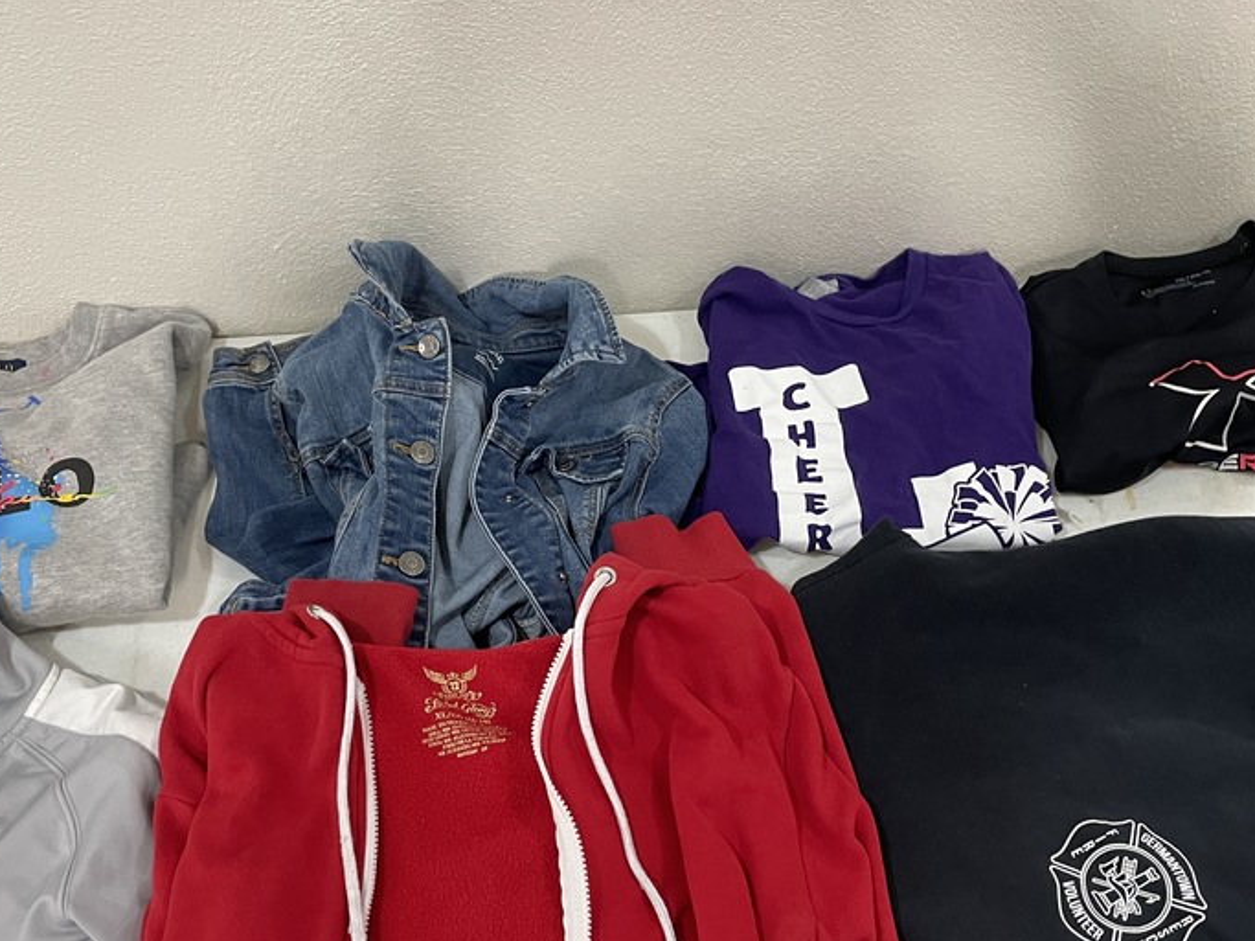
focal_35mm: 39
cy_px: 478
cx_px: 678
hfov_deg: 47.8
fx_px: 1414
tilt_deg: -53.2
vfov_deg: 36.8
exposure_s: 1/60
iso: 250
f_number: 1.6
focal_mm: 4.2
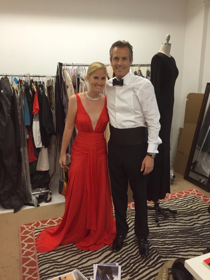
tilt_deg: -12.6
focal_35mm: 29
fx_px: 235
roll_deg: +0.7
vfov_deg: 61.7
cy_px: 140
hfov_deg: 48.2
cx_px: 105
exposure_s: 1/30
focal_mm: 4.15
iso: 50
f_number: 2.2
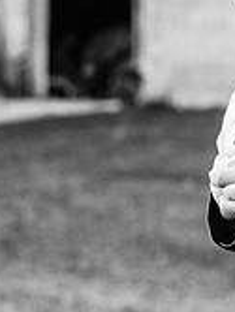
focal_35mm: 218
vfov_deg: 9.0
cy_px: -37
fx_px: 1968
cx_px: 216
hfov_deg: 6.8
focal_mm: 58
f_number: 3.2
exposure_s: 1/640
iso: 200
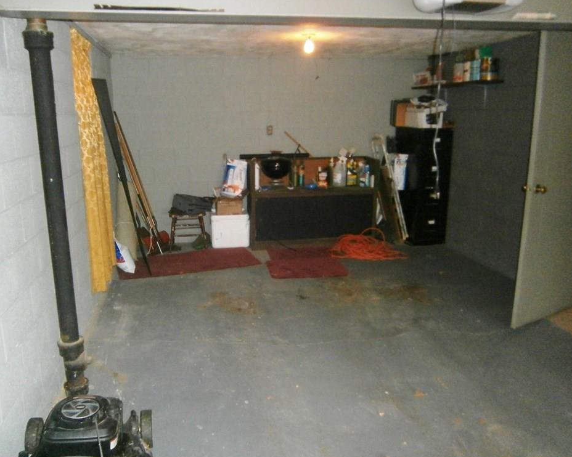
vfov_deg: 51.5
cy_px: 229
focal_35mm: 28
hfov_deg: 62.2
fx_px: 474
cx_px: 266
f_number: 2.8
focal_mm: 4.7
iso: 320
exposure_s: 1/30
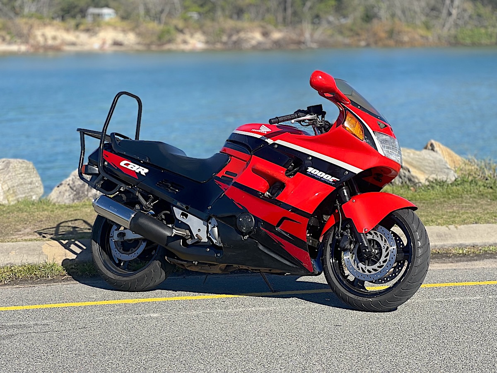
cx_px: 248
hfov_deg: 25.3
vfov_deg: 19.1
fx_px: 1106
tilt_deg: -6.1
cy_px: 186
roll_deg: +0.4
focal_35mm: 77
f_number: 2.8
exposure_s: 1/573
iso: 32
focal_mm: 9
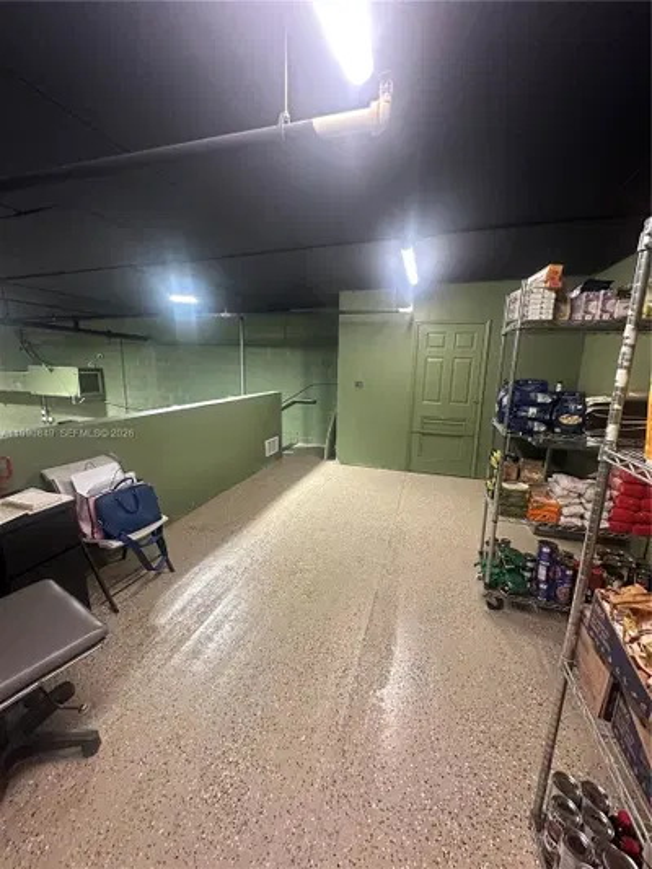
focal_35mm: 14
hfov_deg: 85.7
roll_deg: -1.8
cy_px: 434
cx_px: 326
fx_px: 351
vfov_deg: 102.1
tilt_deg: -10.0
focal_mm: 2.22
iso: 320
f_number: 2.2
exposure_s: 1/120
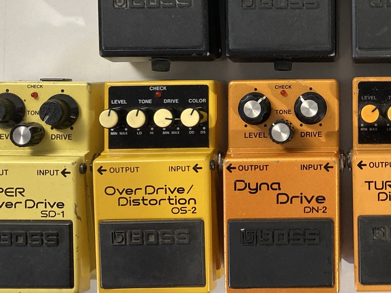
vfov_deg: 25.0
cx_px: 354
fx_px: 655
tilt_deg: -86.9
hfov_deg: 31.6
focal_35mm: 58
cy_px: 74
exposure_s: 1/60
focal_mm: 3.99
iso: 200
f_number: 1.8
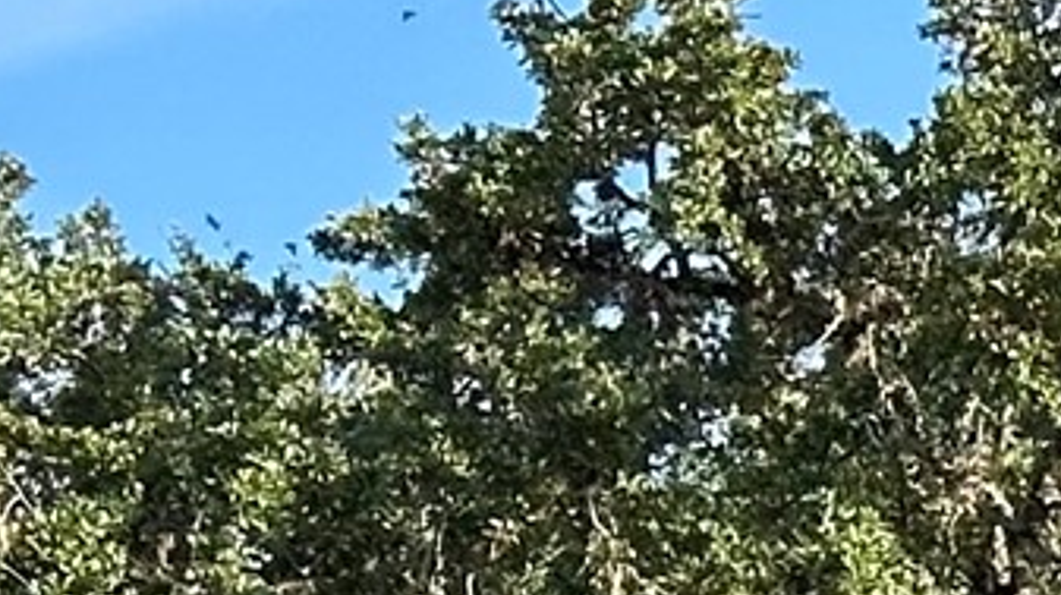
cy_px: 1964
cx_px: 2827
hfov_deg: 6.4
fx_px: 8940
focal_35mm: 318
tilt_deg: +3.4
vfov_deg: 3.7
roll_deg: +2.1
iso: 64
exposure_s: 1/1639
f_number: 1.78
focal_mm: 6.86
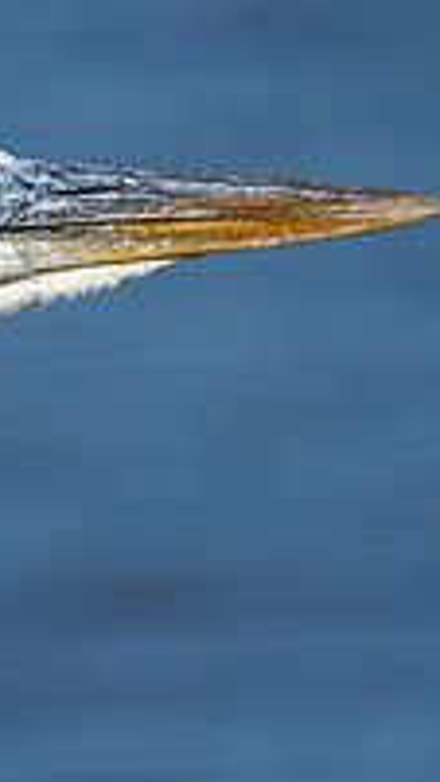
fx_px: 36437
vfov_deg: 1.2
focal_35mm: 1756
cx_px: 158
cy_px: 751
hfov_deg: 0.7
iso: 500
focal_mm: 500
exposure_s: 1/640
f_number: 13
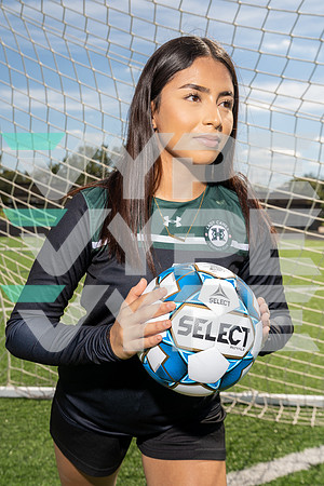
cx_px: 162
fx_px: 607
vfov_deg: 43.6
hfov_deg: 29.9
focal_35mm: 45
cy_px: 243
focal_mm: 45
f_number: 8
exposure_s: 1/250
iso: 100
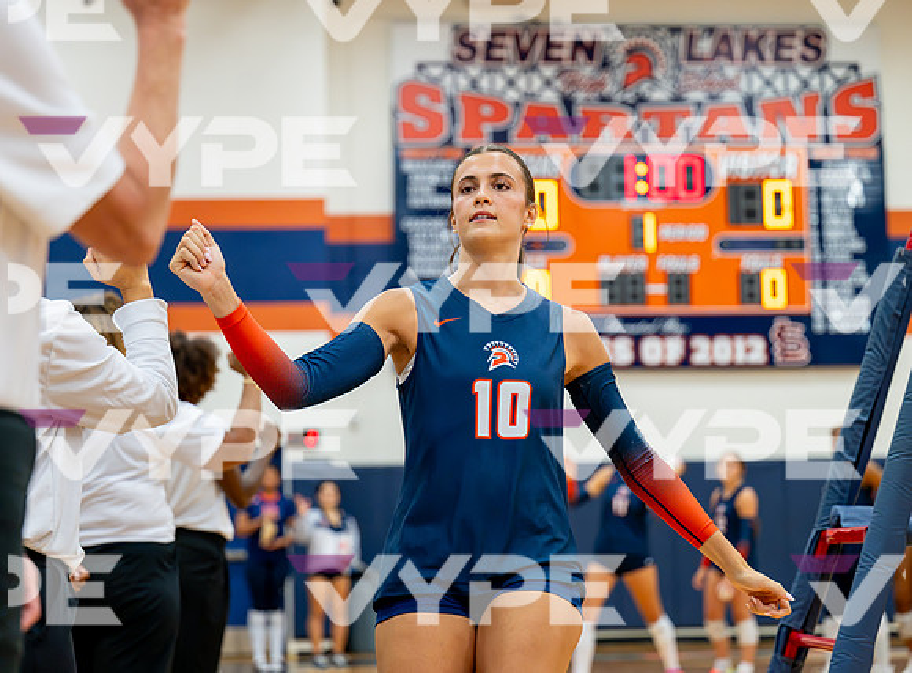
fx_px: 2043
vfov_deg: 18.7
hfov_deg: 25.2
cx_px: 456
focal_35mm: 78
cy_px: 325
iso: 3200
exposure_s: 1/800
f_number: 2.8
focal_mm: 70
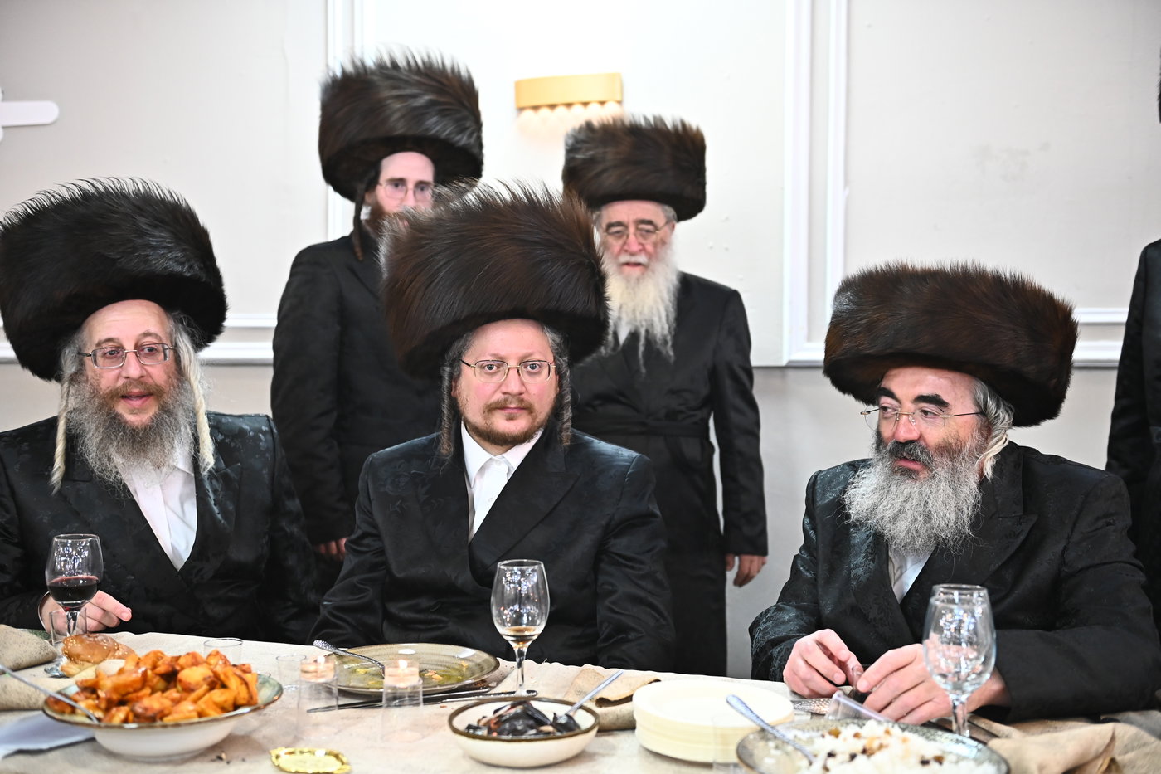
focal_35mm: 40
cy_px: 387
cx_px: 580
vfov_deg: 33.4
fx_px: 1290
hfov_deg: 48.5
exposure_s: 1/200
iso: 2500
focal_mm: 40
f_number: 3.2
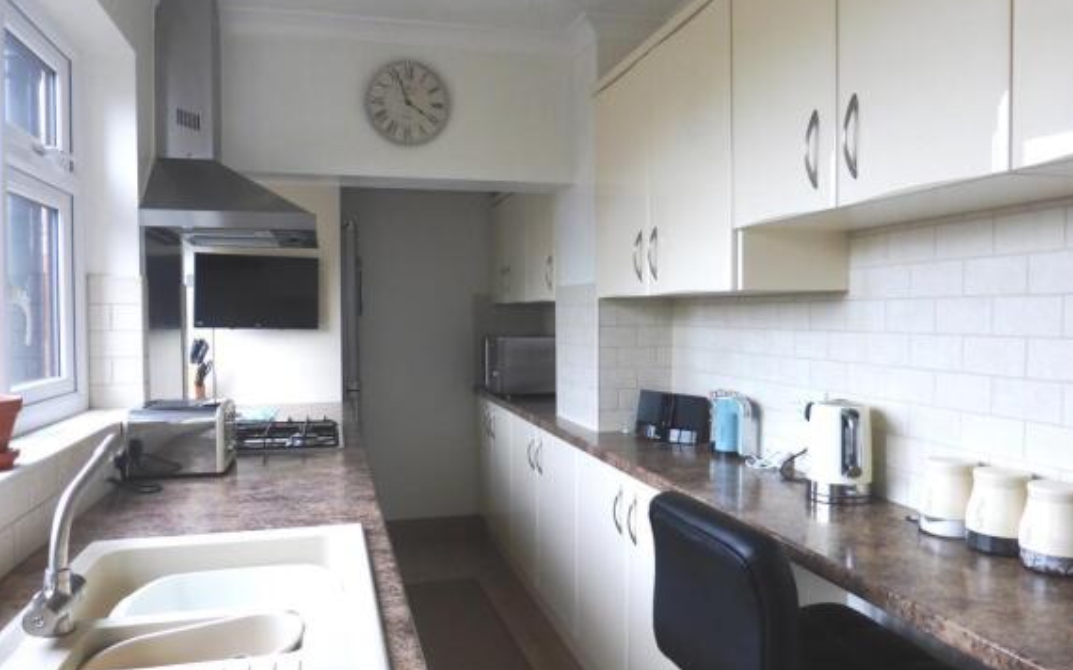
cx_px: 532
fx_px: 760
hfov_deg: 70.4
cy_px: 336
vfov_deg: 47.6
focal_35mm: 26
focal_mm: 4.3
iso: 250
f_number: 3.3
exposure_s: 1/60
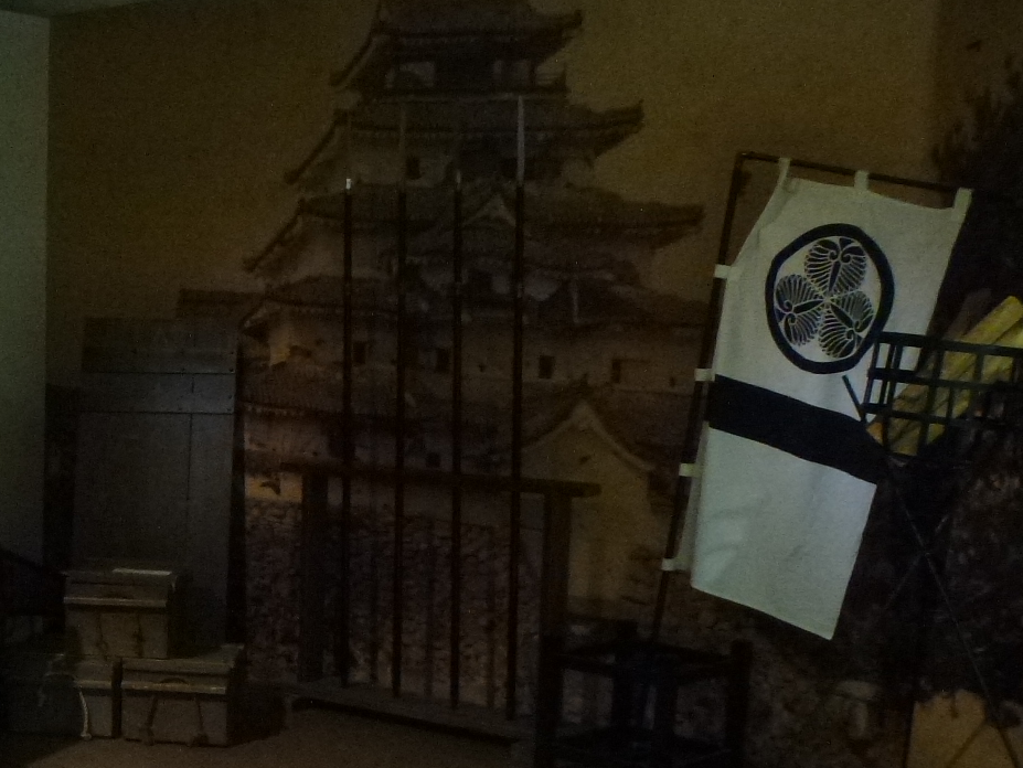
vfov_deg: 27.1
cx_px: 23
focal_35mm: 53
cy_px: 586
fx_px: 1567
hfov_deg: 33.4
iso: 400
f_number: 3.3
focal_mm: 4.3
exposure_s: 1/60
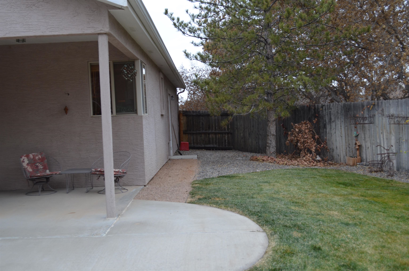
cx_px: 204
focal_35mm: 39
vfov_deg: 34.1
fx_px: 442
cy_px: 136
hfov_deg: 49.6
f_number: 5.6
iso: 360
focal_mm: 26
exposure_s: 1/125
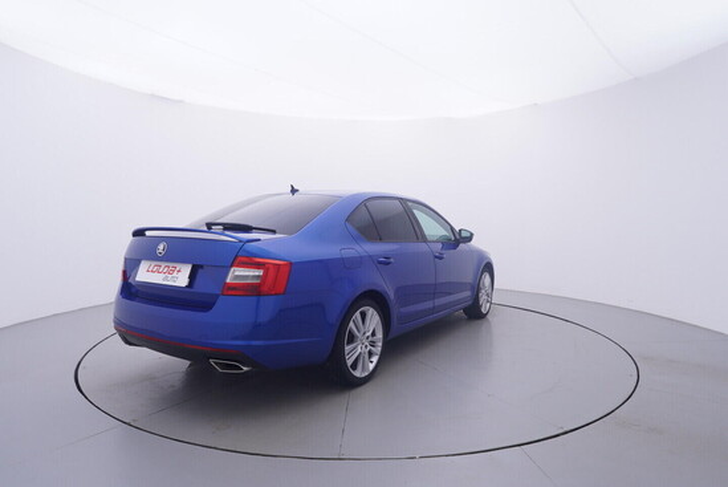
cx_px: 364
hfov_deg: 77.3
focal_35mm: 22
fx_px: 455
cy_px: 244
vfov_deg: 56.2
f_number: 5
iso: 200
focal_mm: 15
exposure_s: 1/80
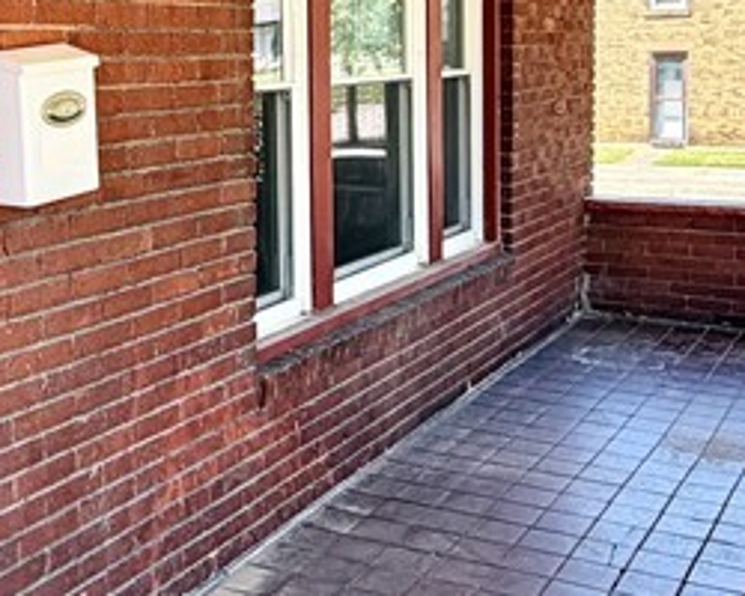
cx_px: 265
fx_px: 1235
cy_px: 164
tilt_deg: -5.7
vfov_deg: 26.8
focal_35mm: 56
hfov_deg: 33.4
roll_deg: +1.5
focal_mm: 2.22
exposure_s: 1/120
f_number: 2.2
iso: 40
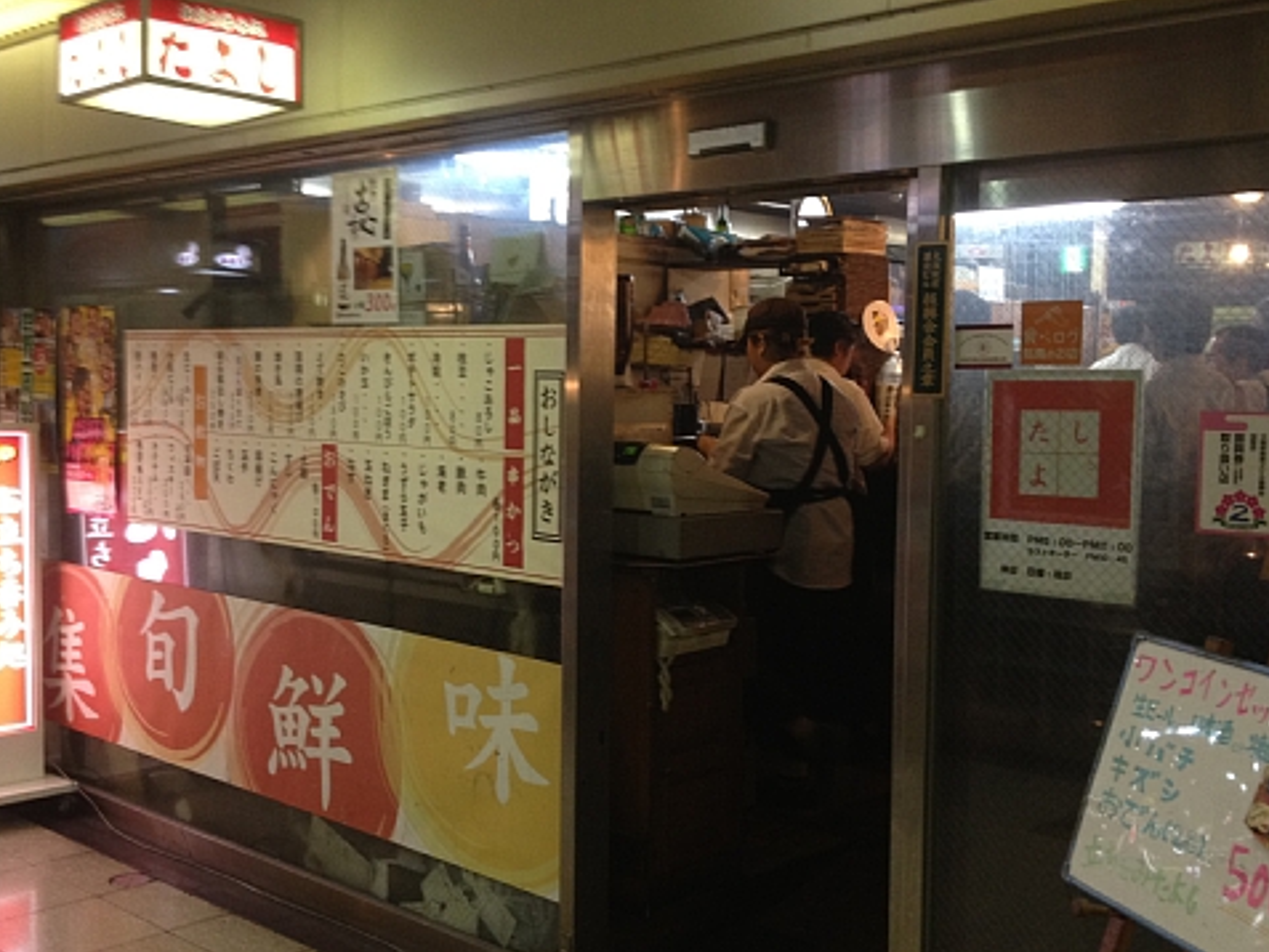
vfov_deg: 32.9
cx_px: 572
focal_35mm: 44
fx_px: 1613
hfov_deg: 42.9
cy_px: 484
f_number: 2.4
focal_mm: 4.28
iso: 125
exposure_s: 1/20
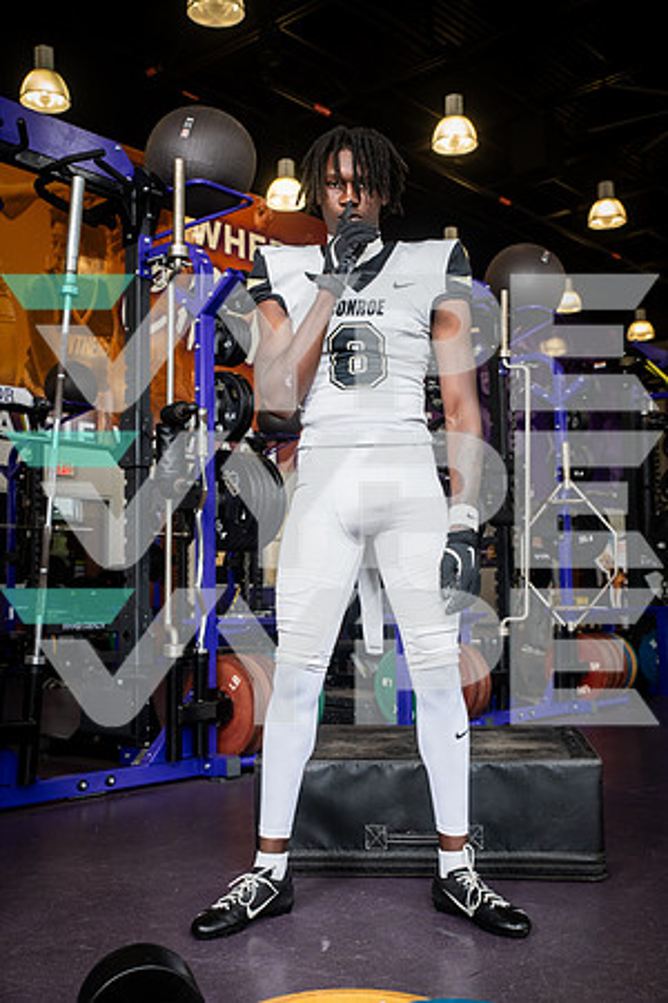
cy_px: 502
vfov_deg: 50.7
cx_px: 334
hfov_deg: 35.1
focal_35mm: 38
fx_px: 1058
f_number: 5.6
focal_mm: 38
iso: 500
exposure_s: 1/250
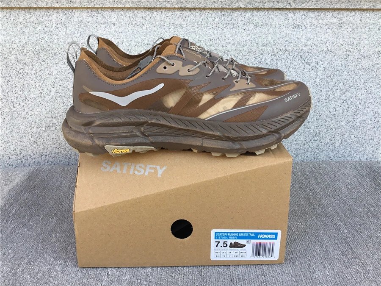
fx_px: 341
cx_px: 190
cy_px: 143
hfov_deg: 58.4
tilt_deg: -18.8
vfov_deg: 45.4
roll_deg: +0.1
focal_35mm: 31
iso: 25
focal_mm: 3.3
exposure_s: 1/107
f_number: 2.4
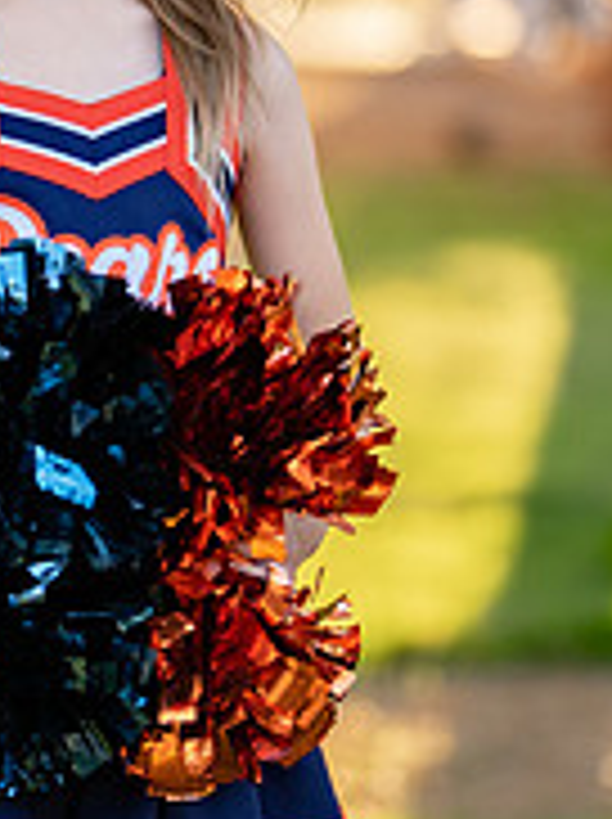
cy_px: 164
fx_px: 4182
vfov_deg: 11.1
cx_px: 112
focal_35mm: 177
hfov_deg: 8.4
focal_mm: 50
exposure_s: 1/500
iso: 100
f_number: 1.2
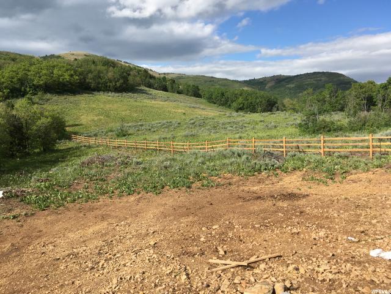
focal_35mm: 29
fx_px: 328
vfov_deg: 48.2
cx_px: 196
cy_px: 147
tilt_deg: -6.9
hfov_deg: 61.7
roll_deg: -1.4
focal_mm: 4.15
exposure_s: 1/1451
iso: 25
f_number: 2.2
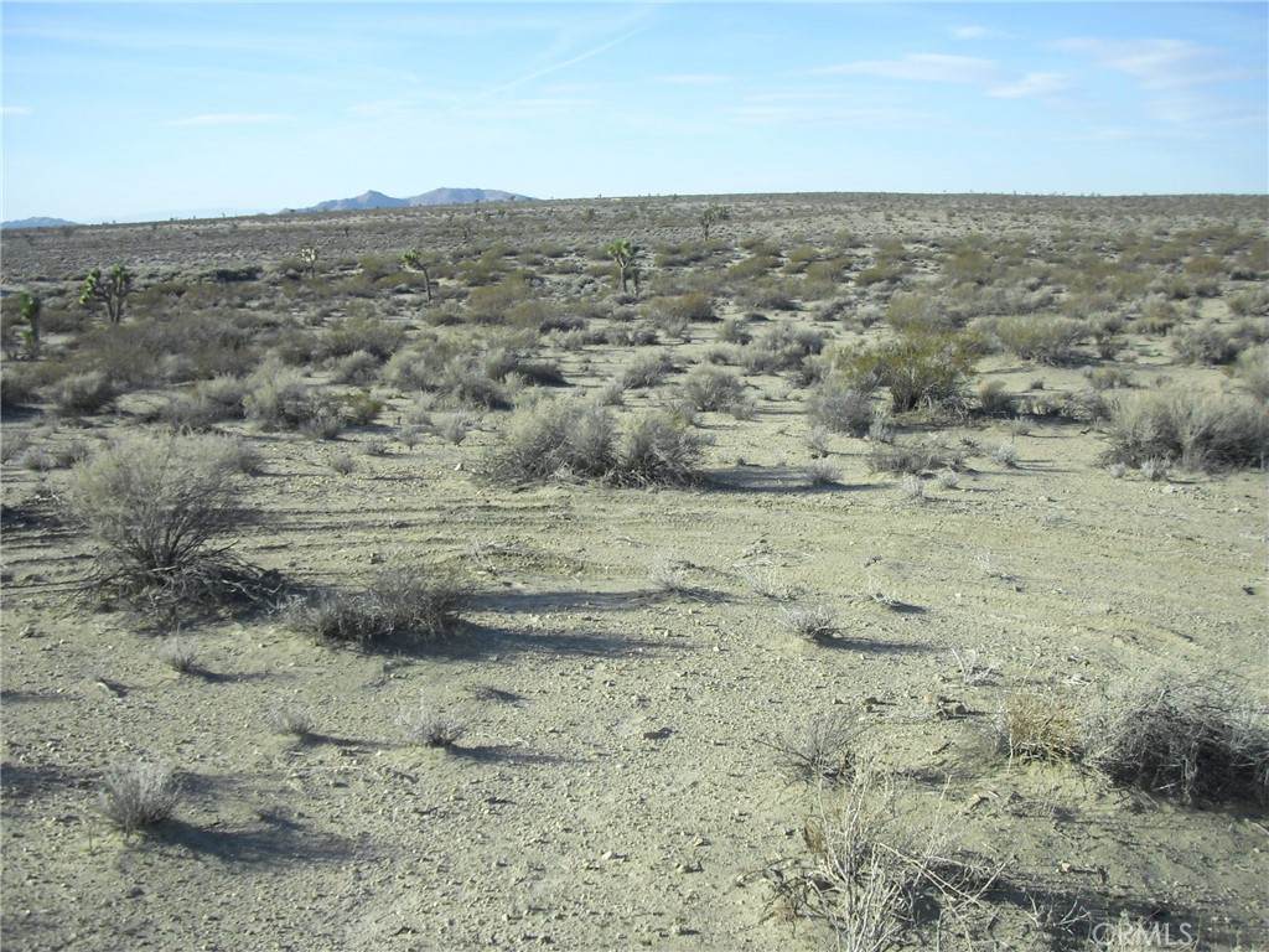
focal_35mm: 38
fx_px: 1393
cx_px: 634
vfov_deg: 37.7
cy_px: 476
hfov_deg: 49.0
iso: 100
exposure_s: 1/125
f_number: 8
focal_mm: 6.2
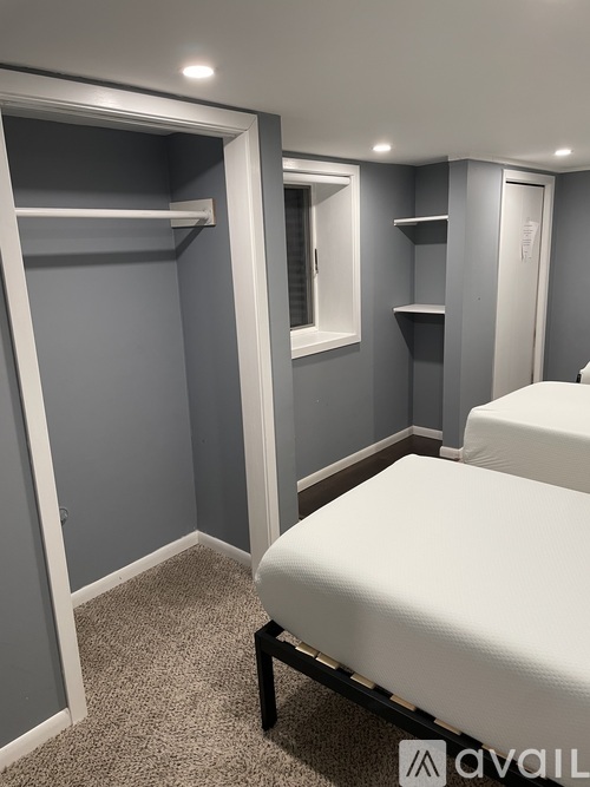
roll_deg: +3.3
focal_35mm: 26
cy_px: 394
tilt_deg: -13.0
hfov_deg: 53.0
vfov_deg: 67.3
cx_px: 295
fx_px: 591
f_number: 1.6
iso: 100
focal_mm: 4.2
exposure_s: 1/60
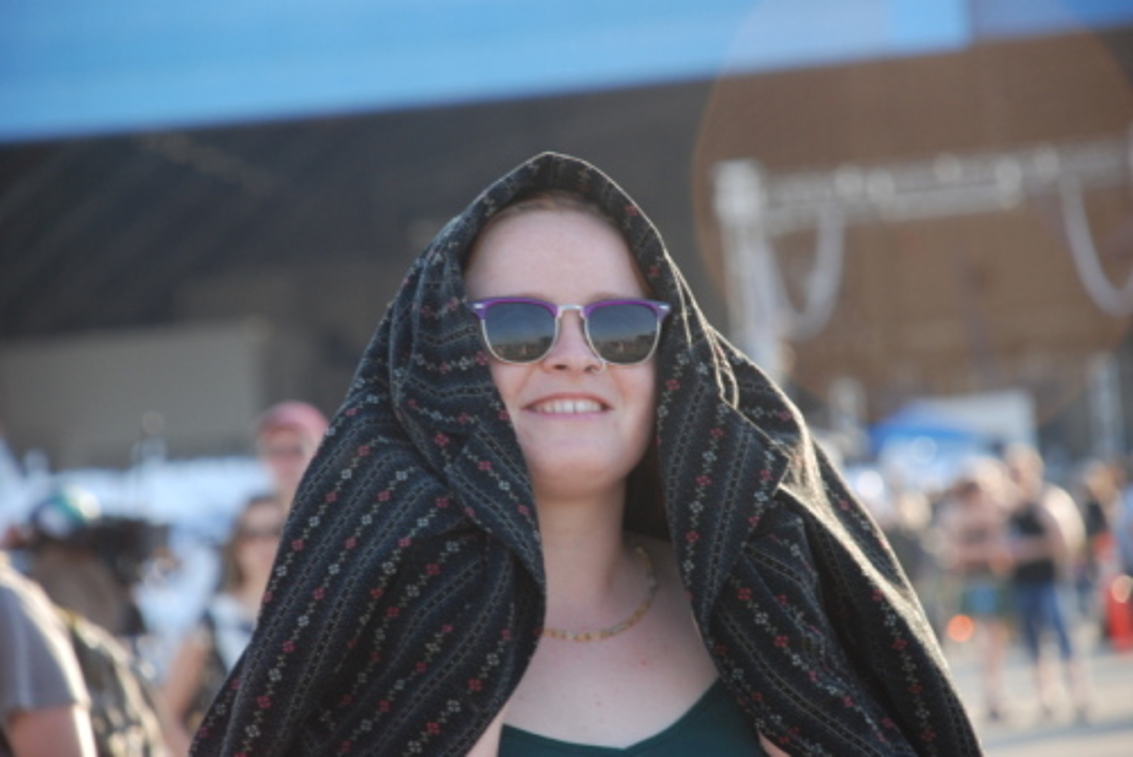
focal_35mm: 202
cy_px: 378
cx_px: 566
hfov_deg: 10.2
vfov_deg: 6.8
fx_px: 6377
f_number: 5.6
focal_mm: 135
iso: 320
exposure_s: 1/125
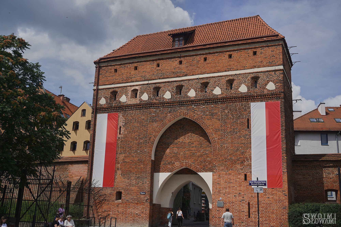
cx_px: 170
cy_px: 114
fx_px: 369
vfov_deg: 34.2
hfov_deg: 49.6
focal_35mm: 39
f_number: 5.6
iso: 200
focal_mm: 26
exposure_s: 1/1250
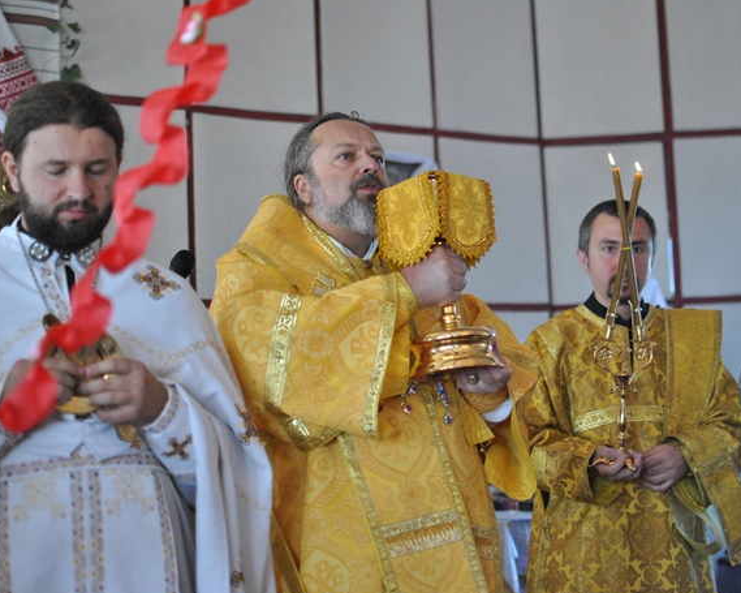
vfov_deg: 25.6
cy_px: 297
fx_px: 1306
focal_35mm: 60
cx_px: 380
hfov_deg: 31.7
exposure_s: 1/640
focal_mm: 35
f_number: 1.8
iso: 800
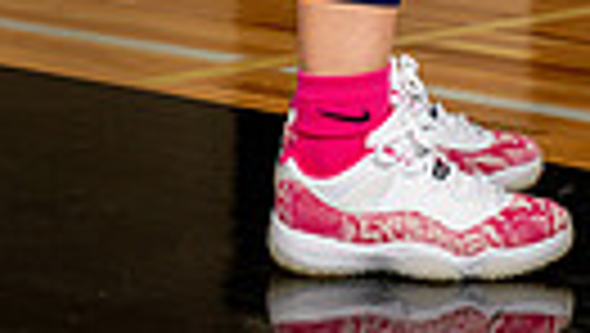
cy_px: -634
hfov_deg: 13.0
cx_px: 414
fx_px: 2584
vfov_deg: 6.7
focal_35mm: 165
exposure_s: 1/500
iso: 250
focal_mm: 46
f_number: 8
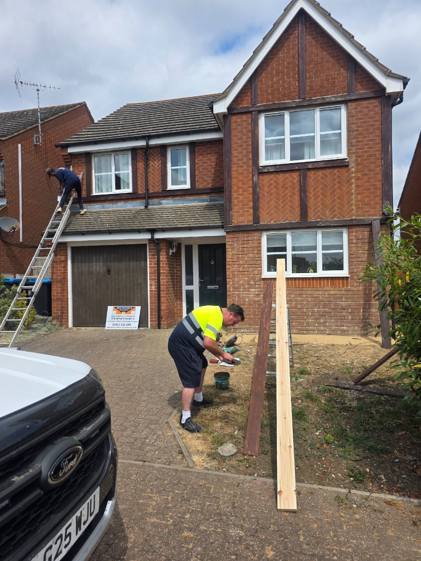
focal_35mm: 23
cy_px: 280
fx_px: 373
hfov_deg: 58.9
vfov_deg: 73.9
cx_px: 210
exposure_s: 1/5778
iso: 80
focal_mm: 6.3
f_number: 1.7
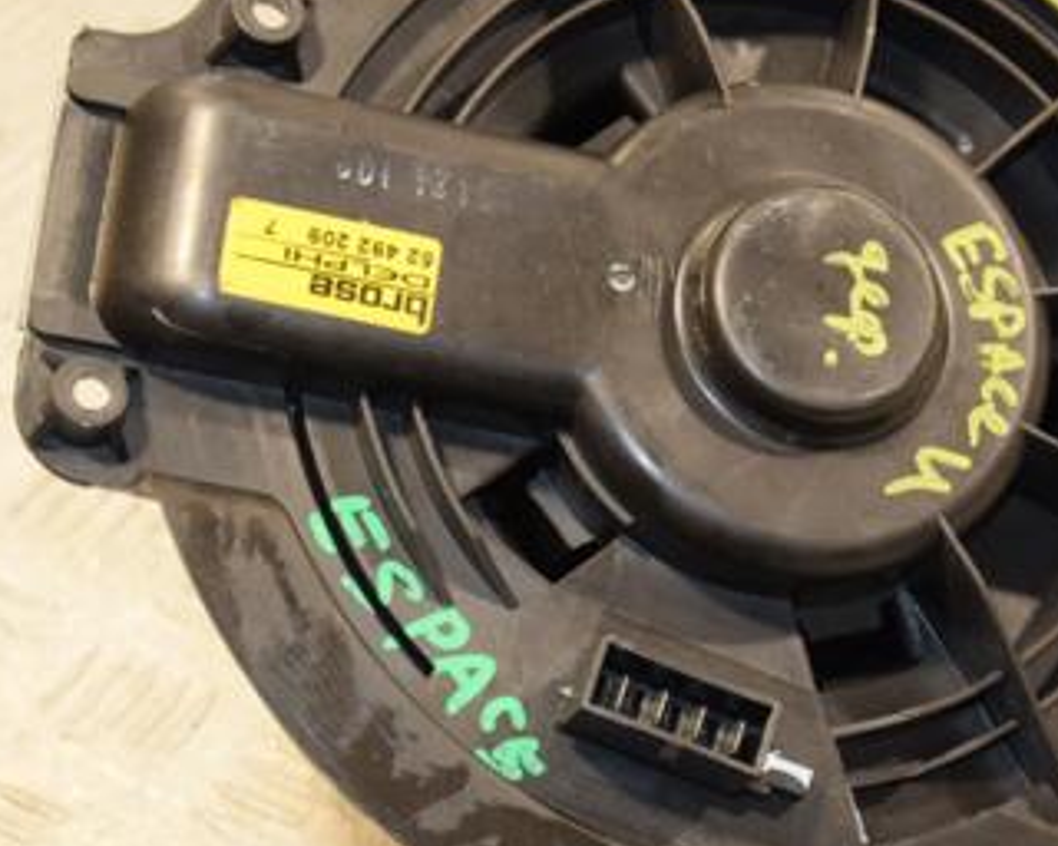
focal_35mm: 132
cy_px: 459
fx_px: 4133
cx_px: 641
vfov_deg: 11.7
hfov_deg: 14.6
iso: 800
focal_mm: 50
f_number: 5
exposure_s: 1/160
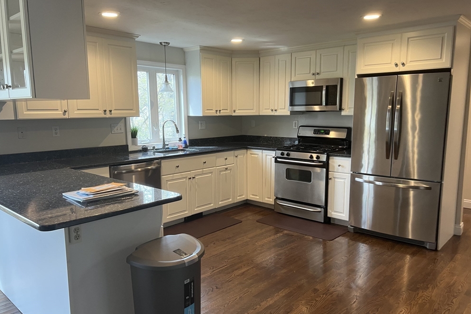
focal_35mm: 28
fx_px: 366
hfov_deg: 65.5
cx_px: 228
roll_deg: +0.4
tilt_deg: -7.0
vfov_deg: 46.4
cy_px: 164
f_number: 1.5
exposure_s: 1/60
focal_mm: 5.7
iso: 100
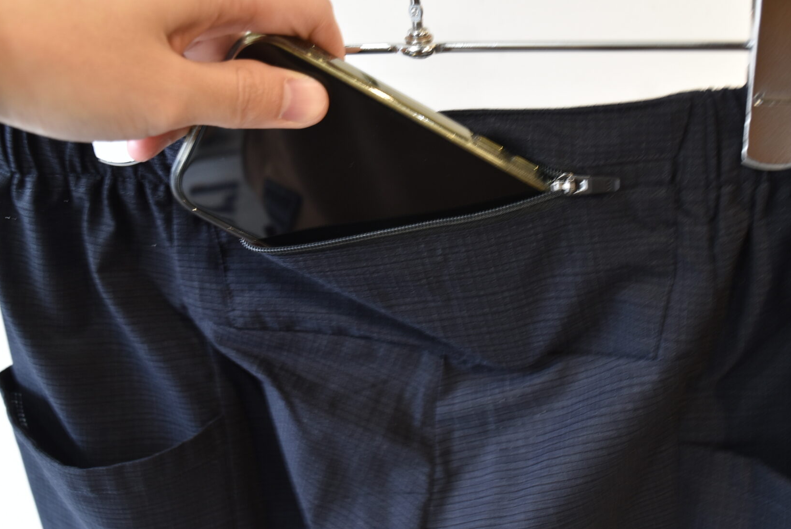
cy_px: 232
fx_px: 923
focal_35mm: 42
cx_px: 425
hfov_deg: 46.3
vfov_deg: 31.9
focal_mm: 24
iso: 400
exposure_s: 1/4
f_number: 6.3
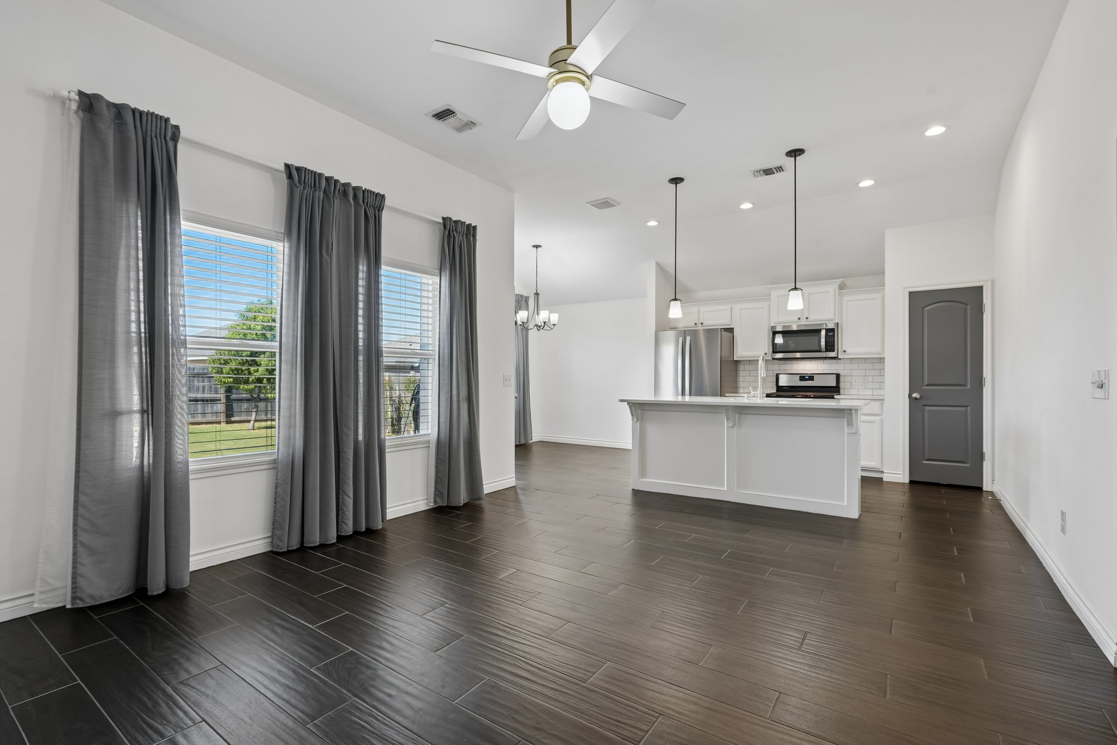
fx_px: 496
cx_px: 558
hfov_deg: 96.7
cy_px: 372
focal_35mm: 16
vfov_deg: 73.7
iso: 200
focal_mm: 16
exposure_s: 1/13
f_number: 8
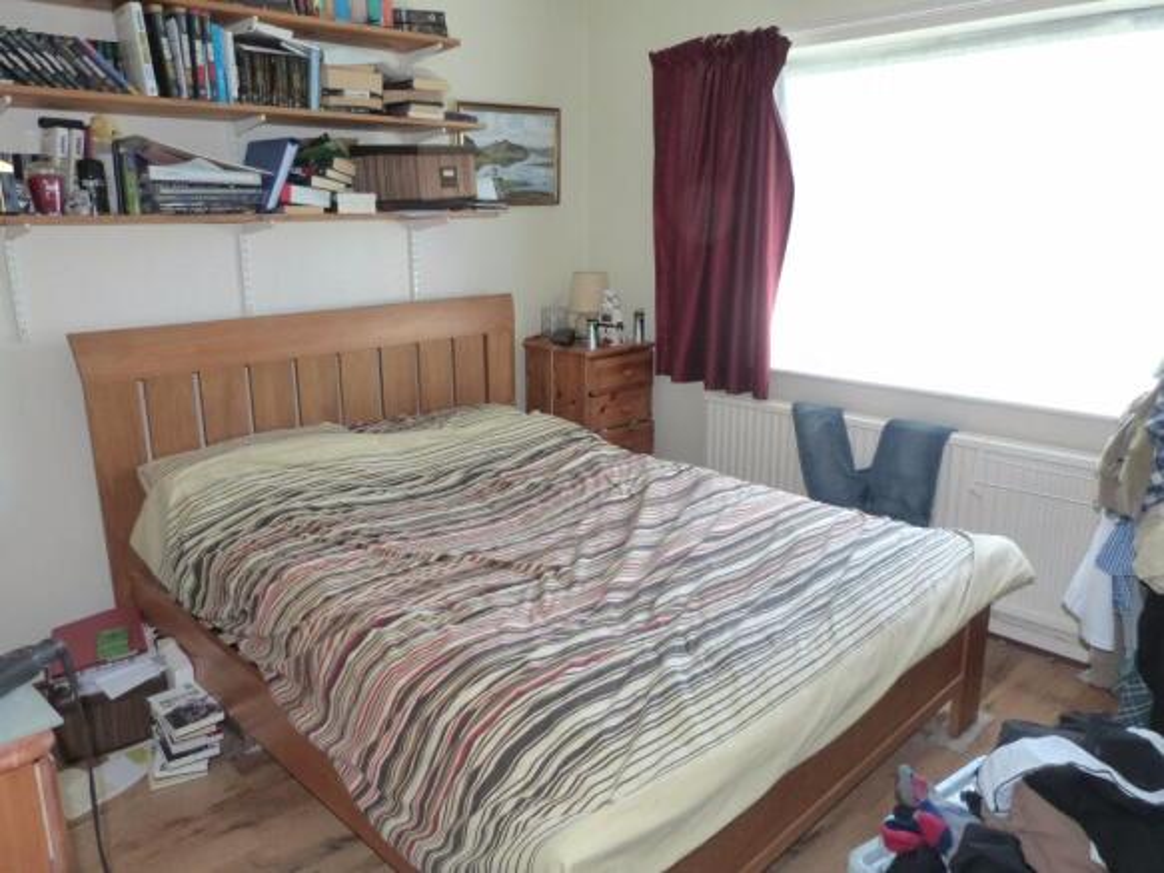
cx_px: 582
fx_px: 840
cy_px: 436
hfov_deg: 69.4
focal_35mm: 25
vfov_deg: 54.9
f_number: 2.8
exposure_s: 1/60
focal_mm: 4.5
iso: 400
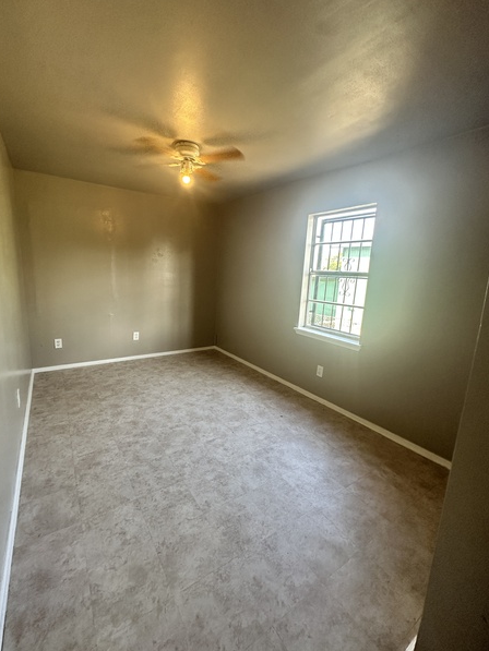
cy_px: 321
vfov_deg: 98.2
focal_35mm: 15
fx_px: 282
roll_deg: -1.1
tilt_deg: -10.9
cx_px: 230
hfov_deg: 81.7
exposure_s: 1/60
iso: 160
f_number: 2.2
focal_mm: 2.22
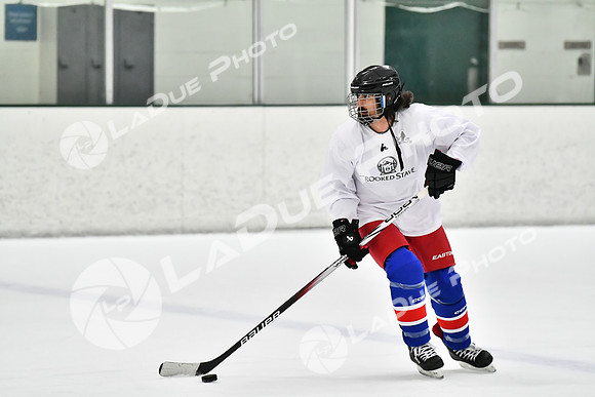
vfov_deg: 7.3
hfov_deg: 11.0
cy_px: 198
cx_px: 298
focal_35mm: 188
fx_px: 3100
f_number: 2.8
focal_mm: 125
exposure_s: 1/2000
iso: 6400
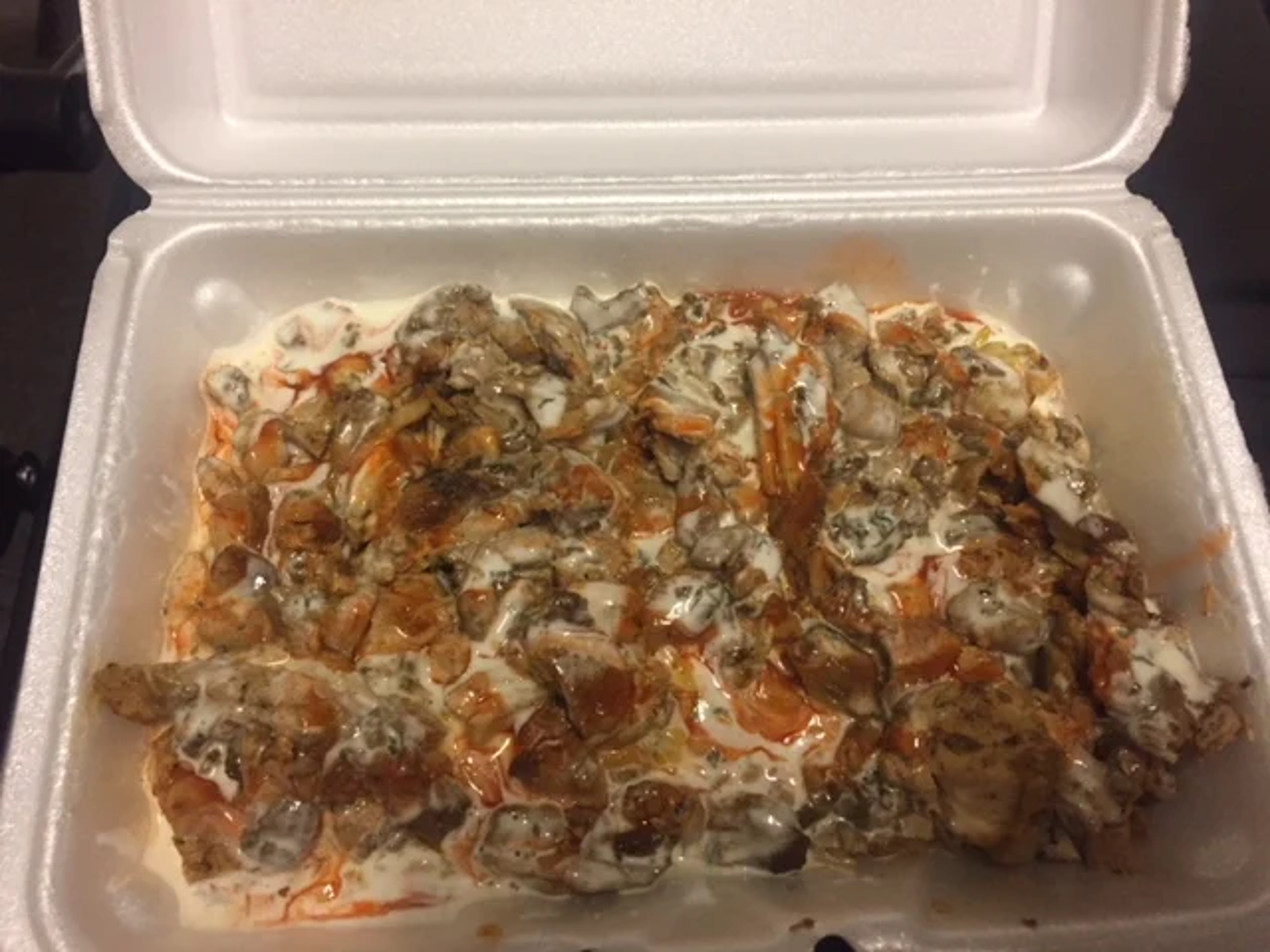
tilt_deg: -38.0
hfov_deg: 61.7
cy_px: 476
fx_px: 1064
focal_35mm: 29
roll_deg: +0.2
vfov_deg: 48.2
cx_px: 635
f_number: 2.2
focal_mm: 4.15
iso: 200
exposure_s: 1/30
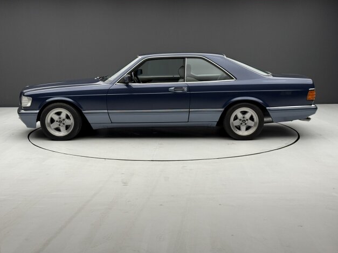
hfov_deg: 38.9
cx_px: 168
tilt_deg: -9.7
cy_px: 125
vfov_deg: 29.7
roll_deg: -0.3
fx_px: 478
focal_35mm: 49
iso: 100
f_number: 1.78
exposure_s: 1/74
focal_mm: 6.76
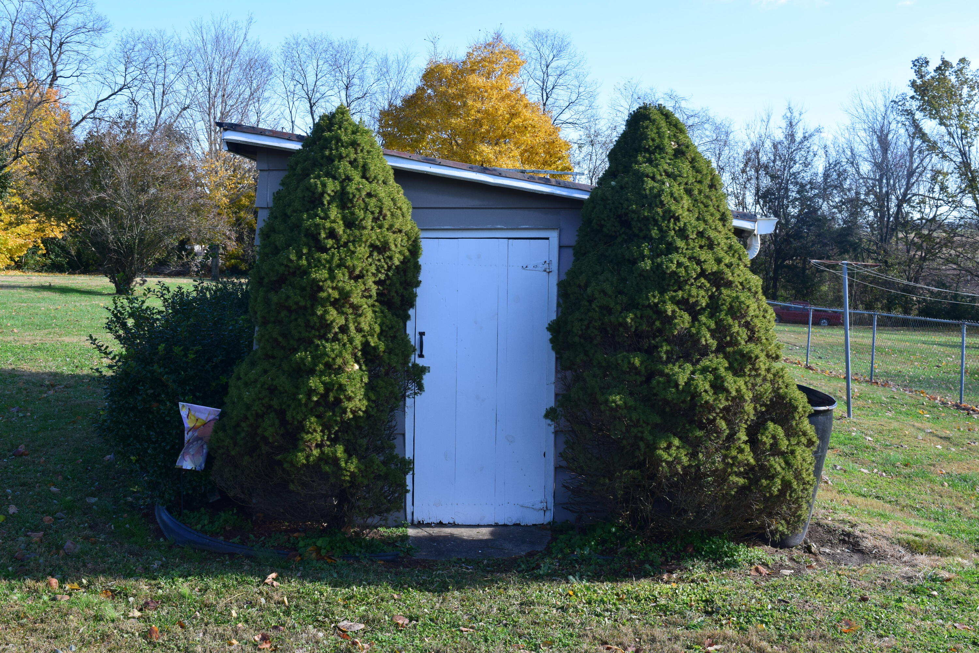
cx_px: 490
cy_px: 326
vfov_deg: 33.0
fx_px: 1101
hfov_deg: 47.9
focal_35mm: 40
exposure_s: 1/250
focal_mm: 27
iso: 400
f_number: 10
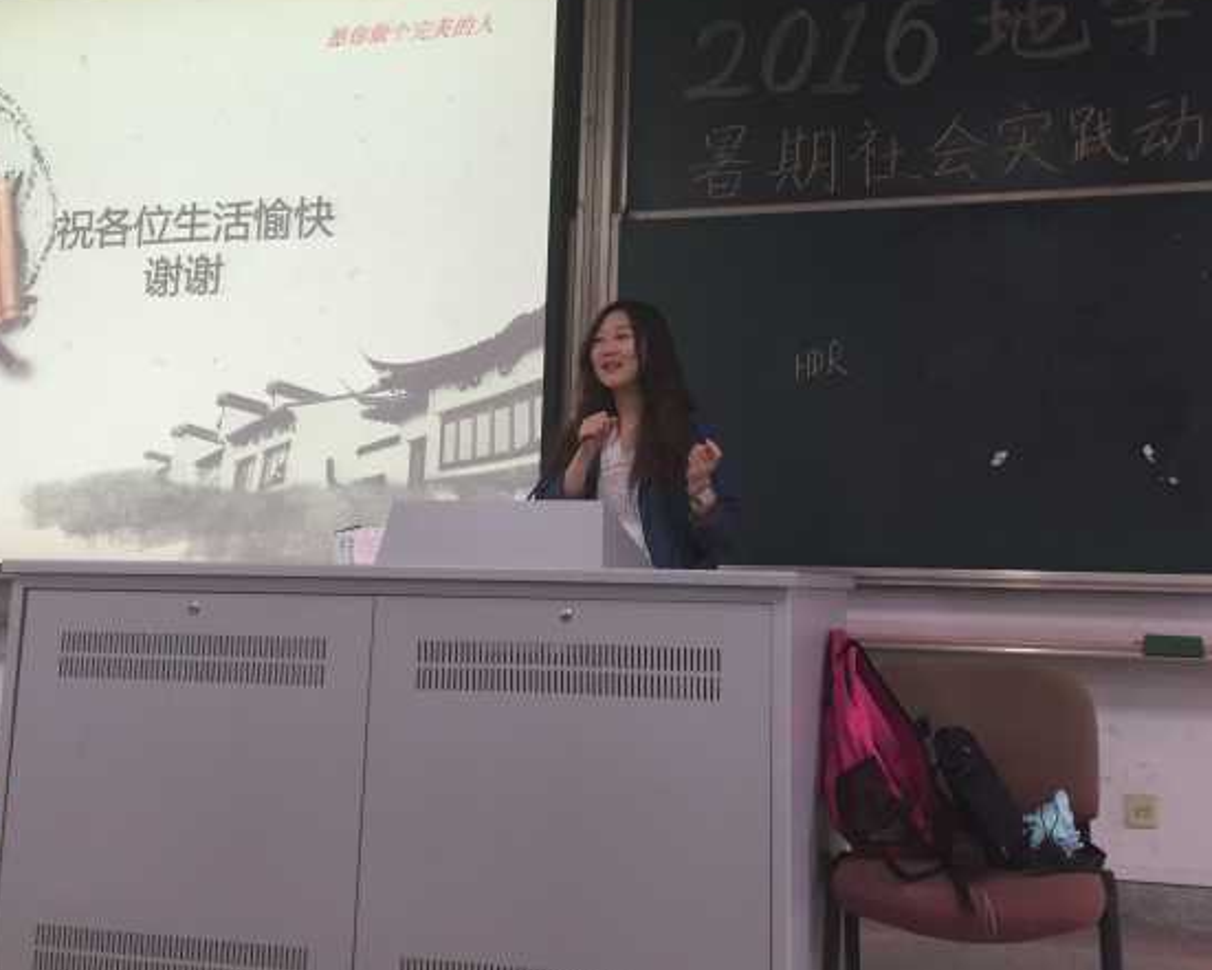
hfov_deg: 49.0
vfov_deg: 40.0
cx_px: 671
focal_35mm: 37
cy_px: 385
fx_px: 1327
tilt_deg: +9.8
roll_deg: -1.9
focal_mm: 4.15
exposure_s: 1/33
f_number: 2.2
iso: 80
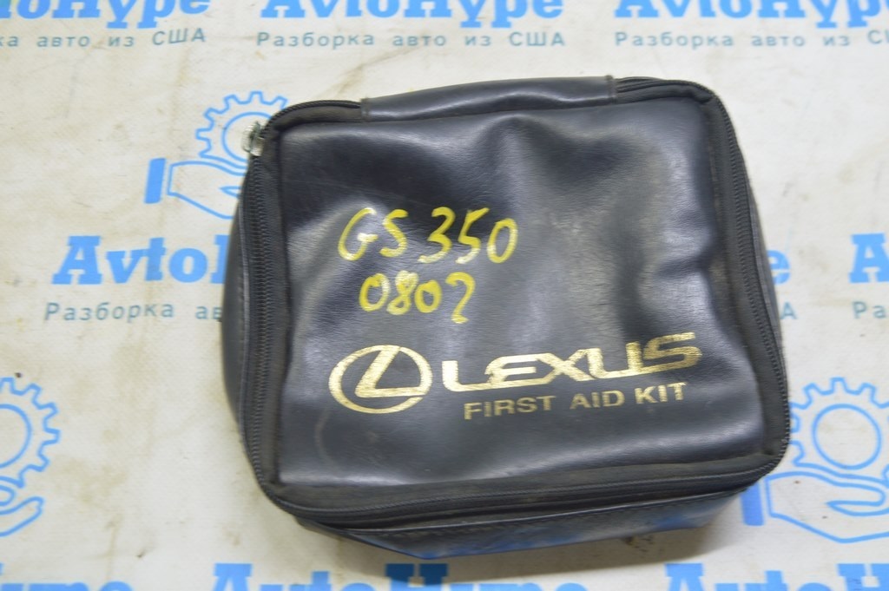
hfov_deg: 42.4
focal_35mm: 46
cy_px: 296
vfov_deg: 28.9
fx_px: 1147
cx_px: 444
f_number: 5.6
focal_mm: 31
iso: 400
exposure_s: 1/15
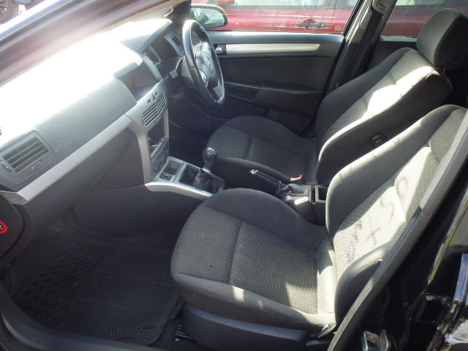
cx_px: 234
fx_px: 379
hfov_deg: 63.4
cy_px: 176
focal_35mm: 28
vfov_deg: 49.7
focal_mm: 5
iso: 200
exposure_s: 1/60
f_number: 3.9
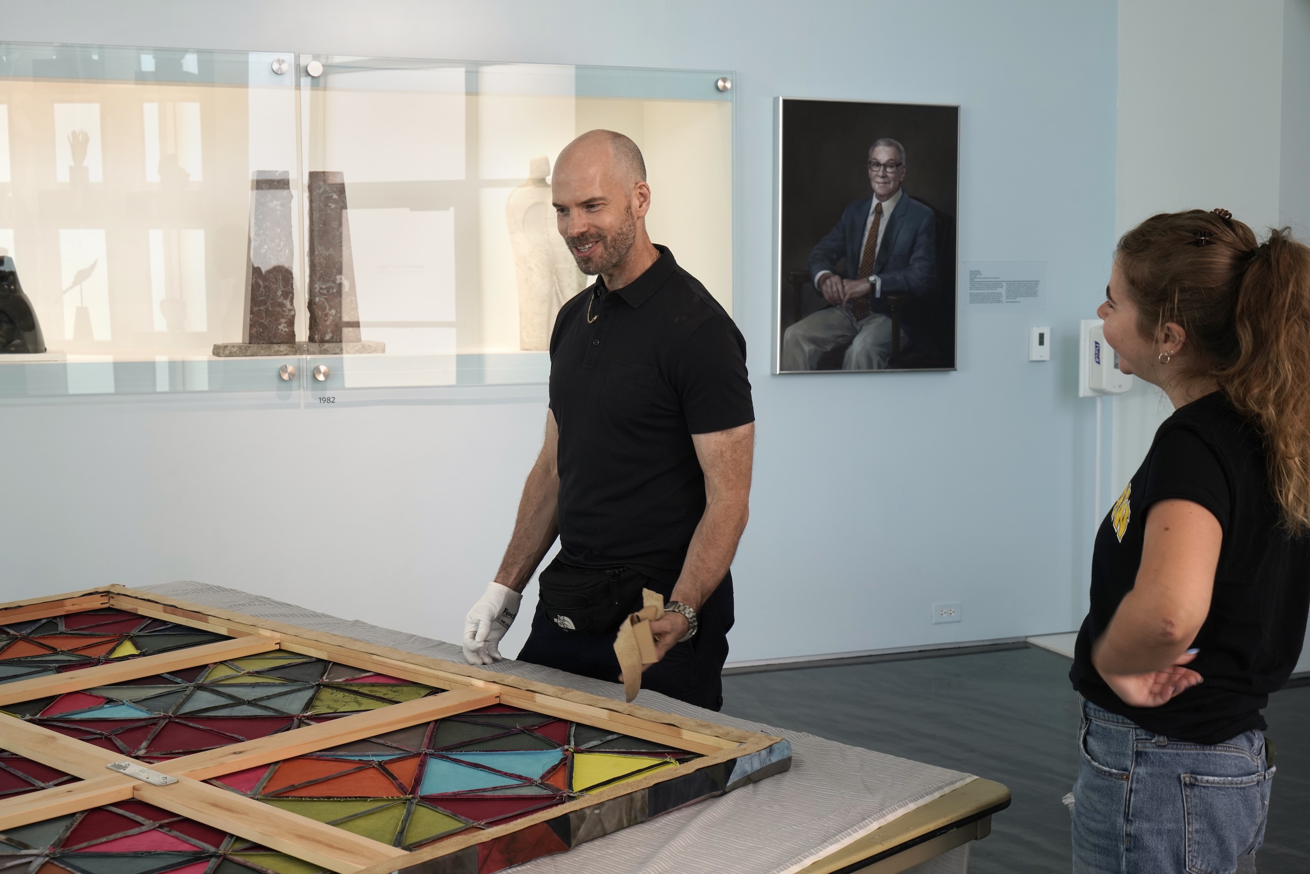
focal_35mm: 45
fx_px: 1638
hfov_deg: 43.6
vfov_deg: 29.9
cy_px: 437
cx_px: 655
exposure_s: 1/60
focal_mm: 45
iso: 500
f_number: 8
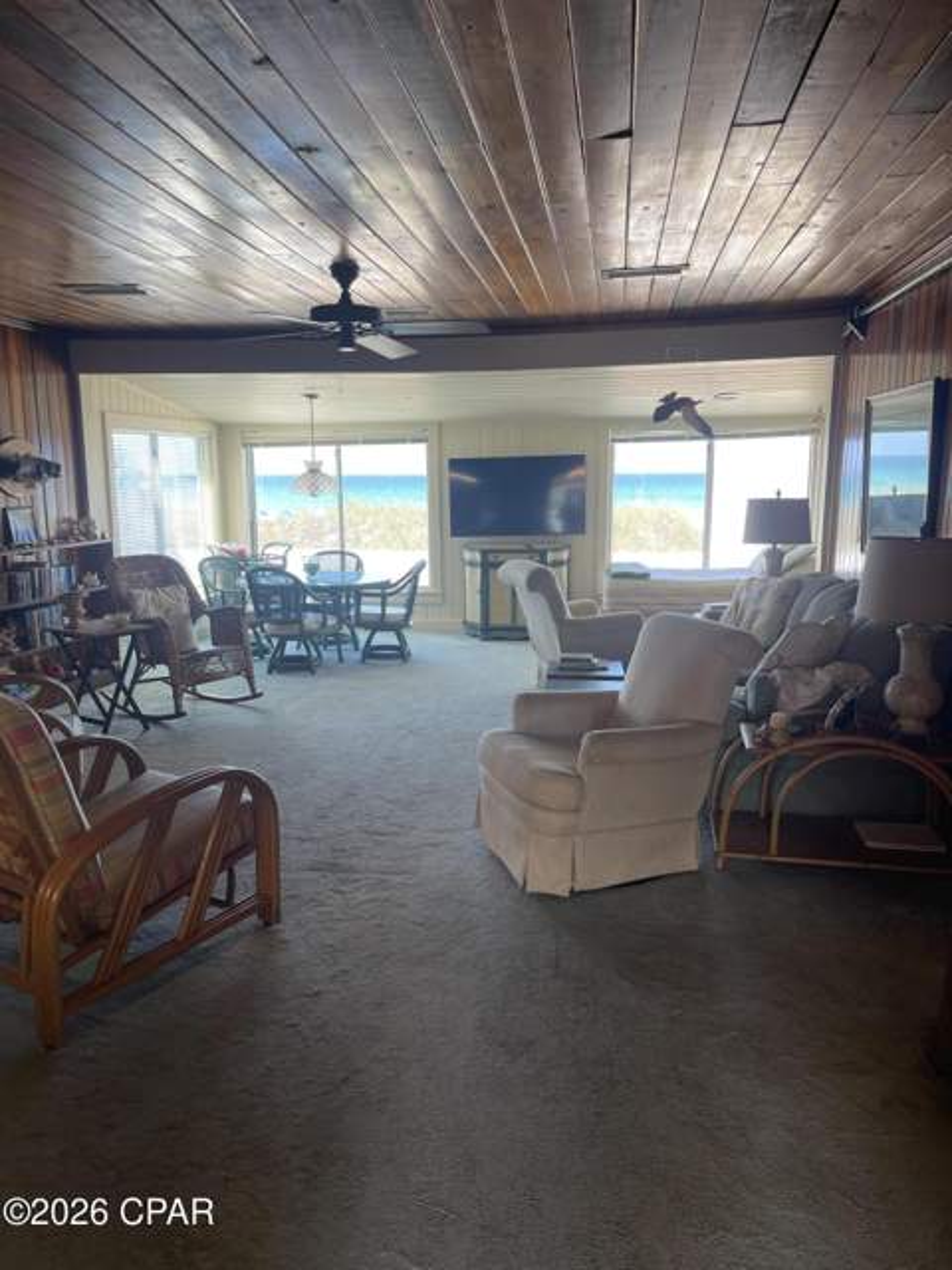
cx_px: 476
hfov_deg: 54.9
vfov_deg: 69.4
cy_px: 635
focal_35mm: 25
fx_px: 917
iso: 50
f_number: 1.6
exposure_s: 1/120
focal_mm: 5.1
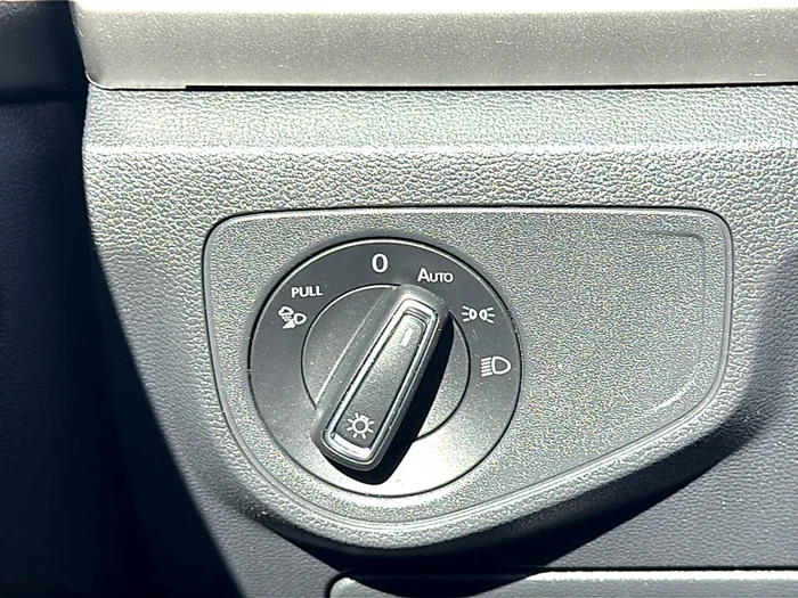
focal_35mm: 51
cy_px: 299
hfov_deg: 37.5
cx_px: 399
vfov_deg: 28.6
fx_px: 1176
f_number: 1.78
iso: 50
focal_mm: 6.76
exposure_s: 1/129
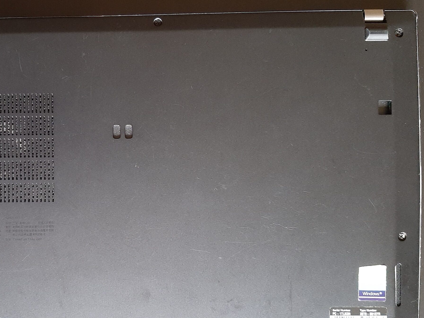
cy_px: 181
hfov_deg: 49.2
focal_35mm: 37
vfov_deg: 38.6
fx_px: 453
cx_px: 136
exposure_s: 1/25
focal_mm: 3.93
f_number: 1.7
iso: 320
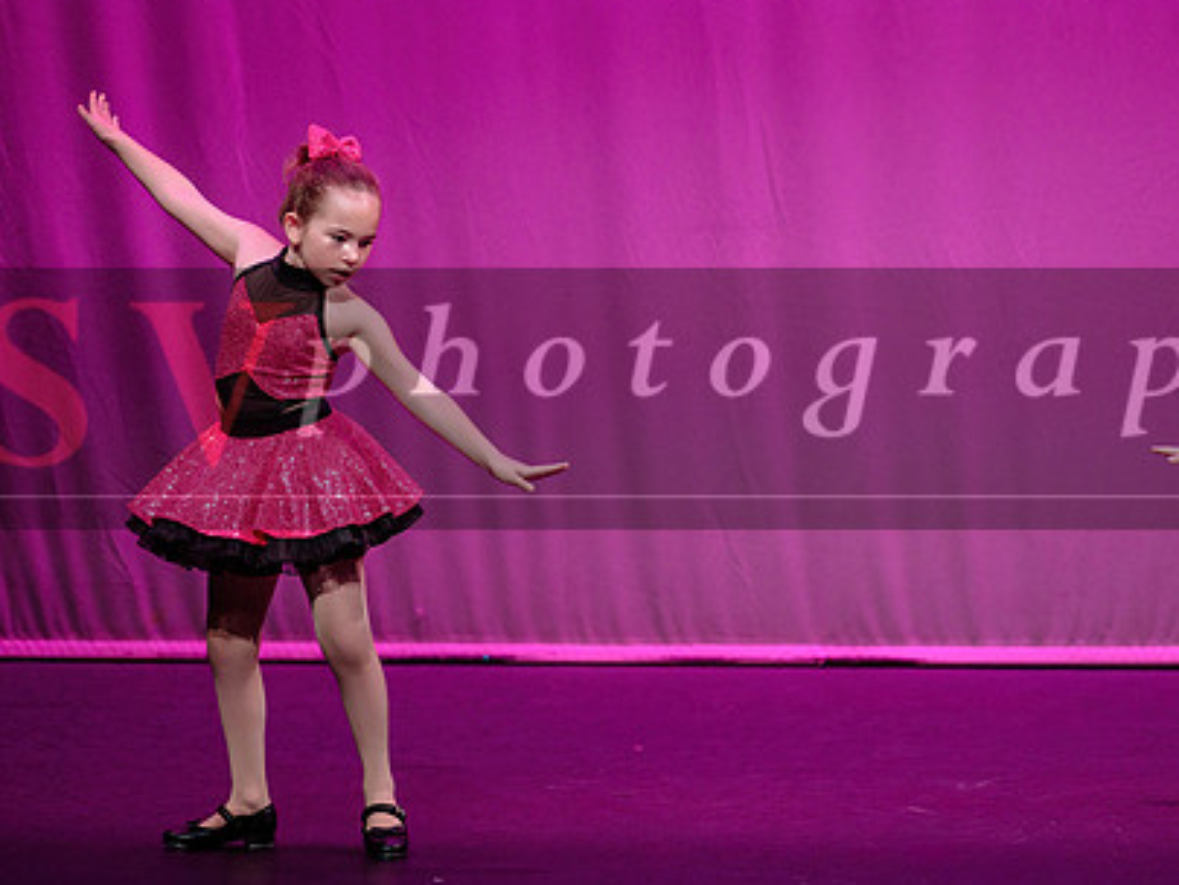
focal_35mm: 316
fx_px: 10766
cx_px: 815
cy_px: 464
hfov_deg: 6.3
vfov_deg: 4.7
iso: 1250
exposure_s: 1/320
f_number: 2.8
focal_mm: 200
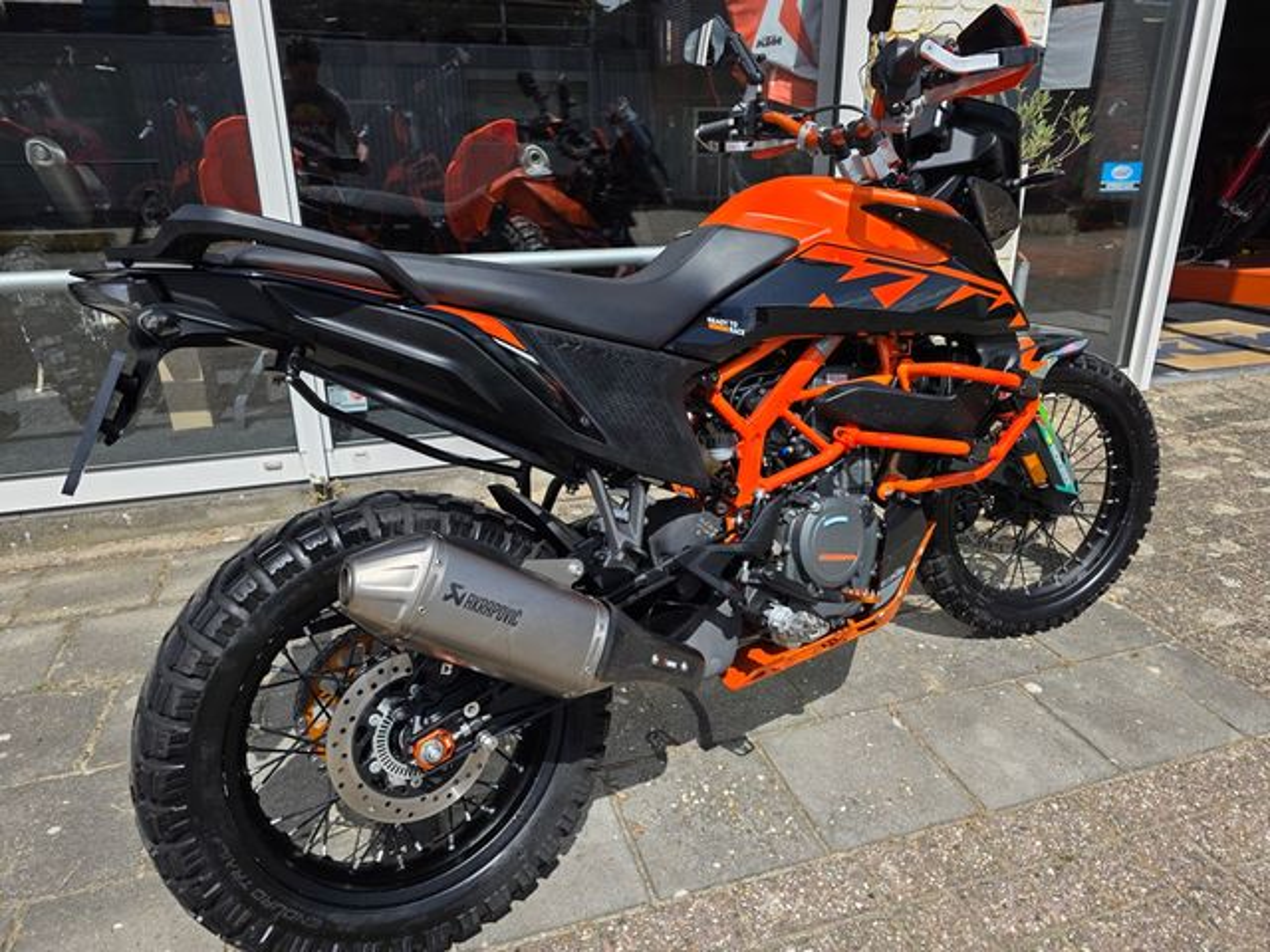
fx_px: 844
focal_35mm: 23
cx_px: 635
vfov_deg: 58.9
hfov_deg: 73.9
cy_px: 476
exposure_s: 1/5958
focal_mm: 6.3
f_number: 1.7
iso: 80
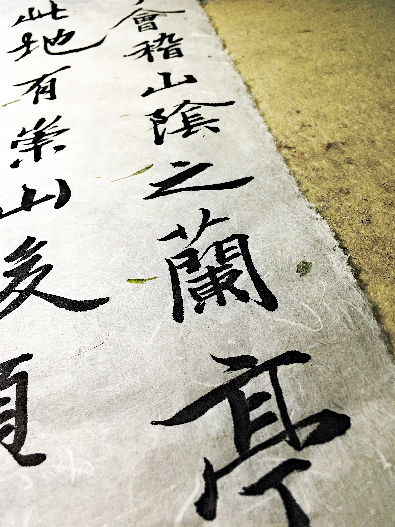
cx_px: 198
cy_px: 264
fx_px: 441
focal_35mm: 29
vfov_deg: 61.7
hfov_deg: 48.2
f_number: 2.2
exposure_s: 1/33
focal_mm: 4.15
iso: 50
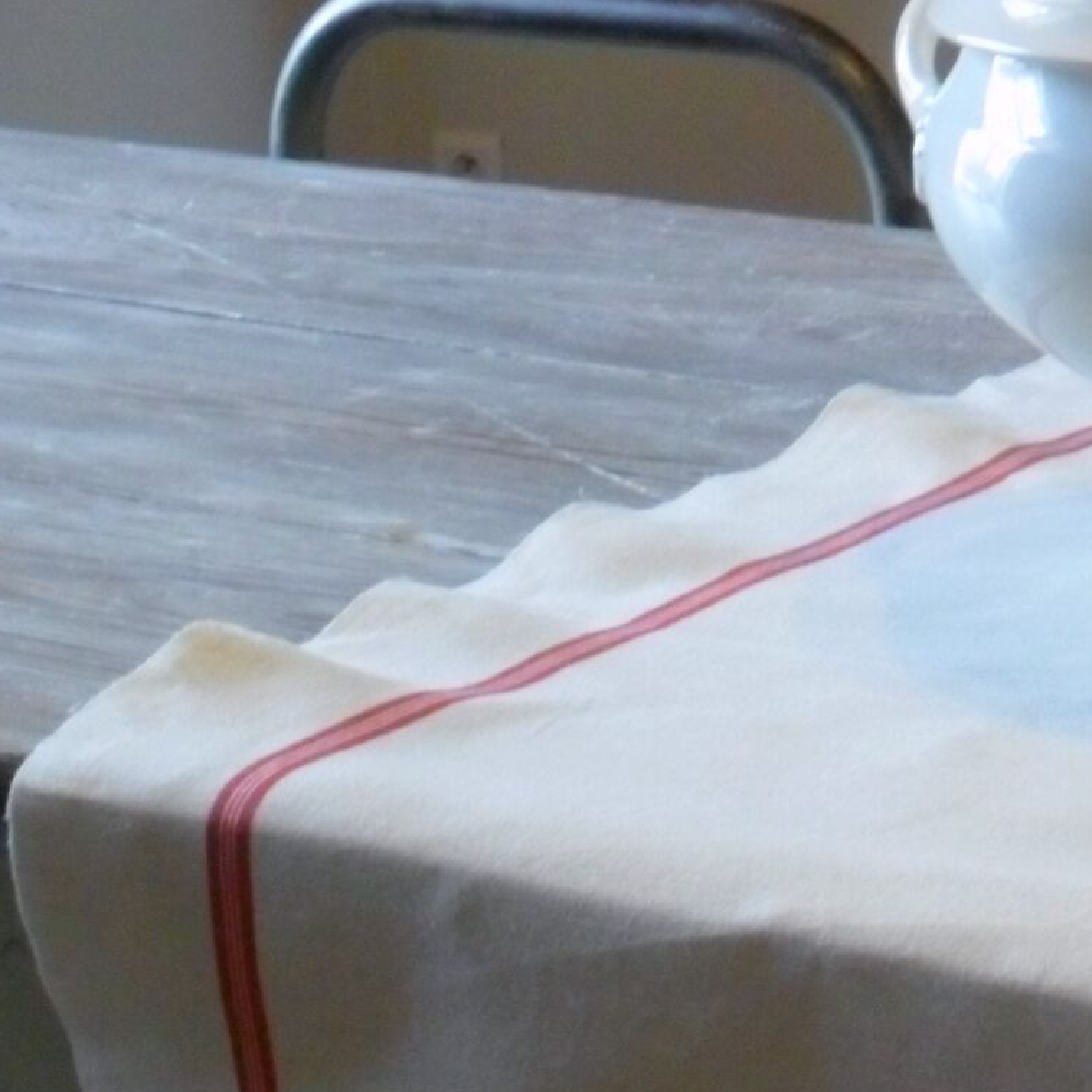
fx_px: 4747
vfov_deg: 13.0
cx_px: 1292
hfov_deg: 12.8
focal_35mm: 133
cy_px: 1016
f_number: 4.5
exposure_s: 1/15
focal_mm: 7.8
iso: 400
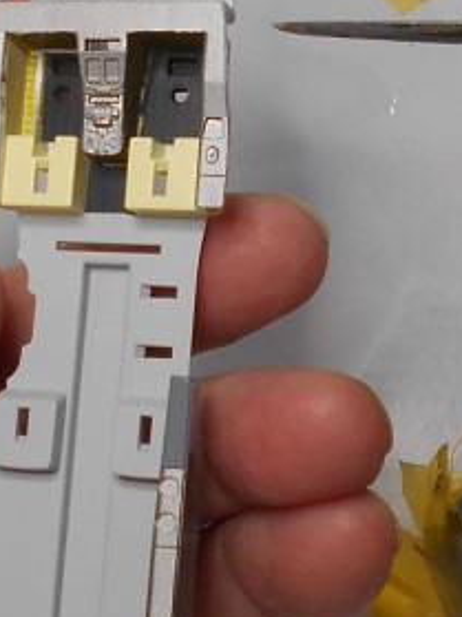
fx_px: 1051
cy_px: 335
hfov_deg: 24.5
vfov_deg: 32.7
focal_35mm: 59
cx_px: 115
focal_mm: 5.1
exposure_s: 1/250
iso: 180
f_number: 3.4
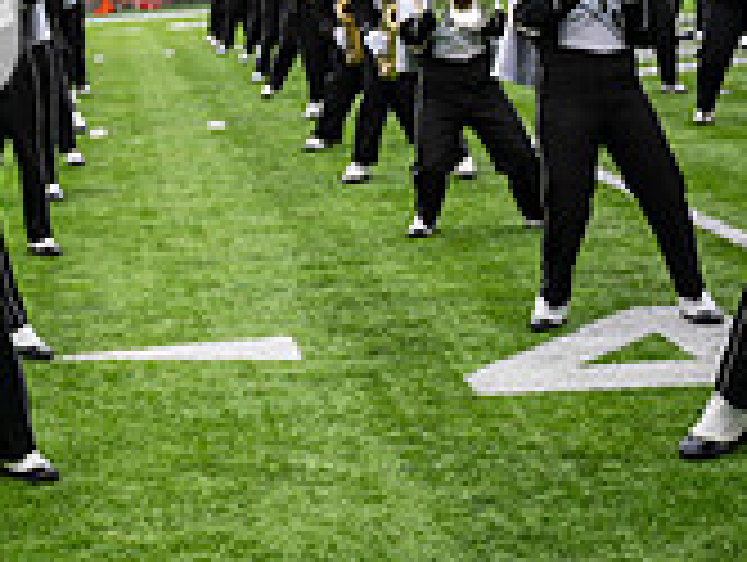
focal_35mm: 109
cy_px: -7
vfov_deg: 13.4
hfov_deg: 16.6
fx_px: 2356
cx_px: -320
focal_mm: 32.5
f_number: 2.8
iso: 100
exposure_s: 1/500
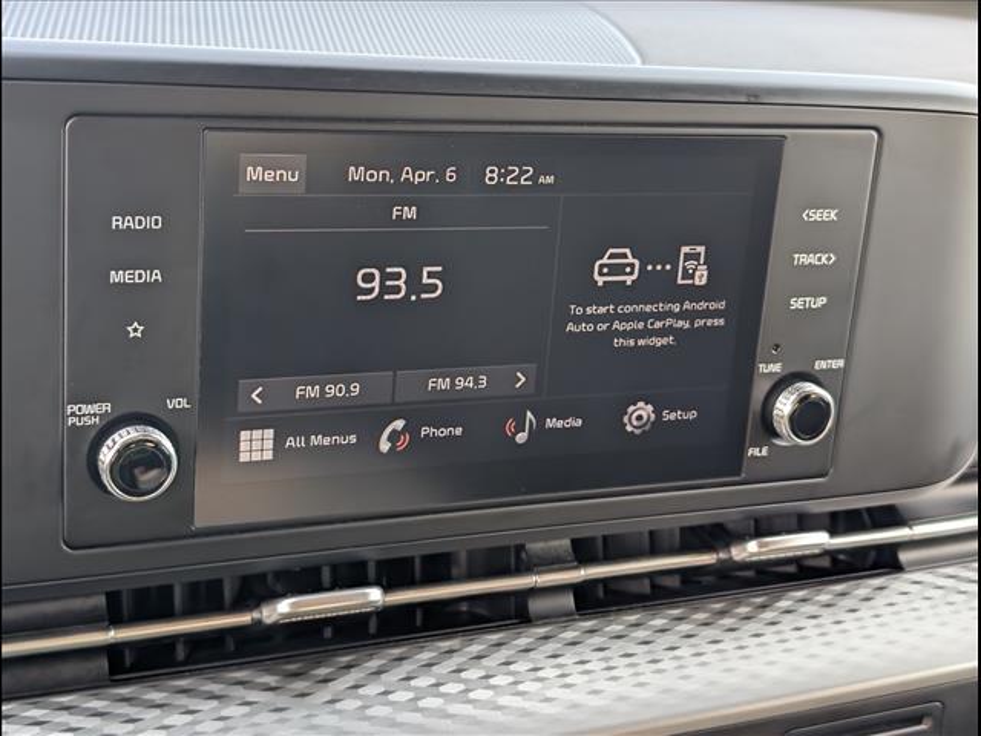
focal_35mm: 49
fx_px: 1389
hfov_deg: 38.9
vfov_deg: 29.7
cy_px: 368
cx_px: 490
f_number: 1.68
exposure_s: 1/270
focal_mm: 6.9
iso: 176
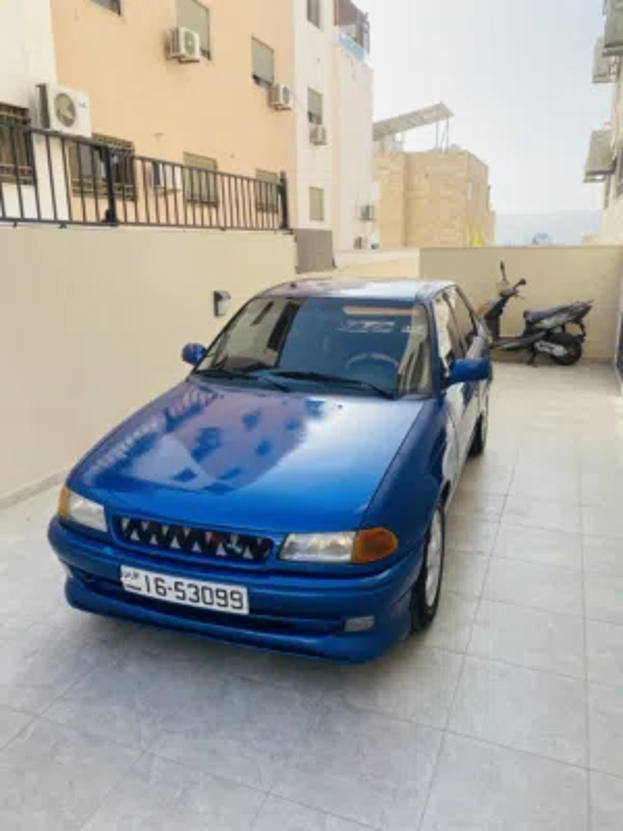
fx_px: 624
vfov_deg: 67.3
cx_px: 312
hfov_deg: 53.1
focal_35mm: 26
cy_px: 416
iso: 32
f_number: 1.8
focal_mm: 4.25
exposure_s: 1/1218
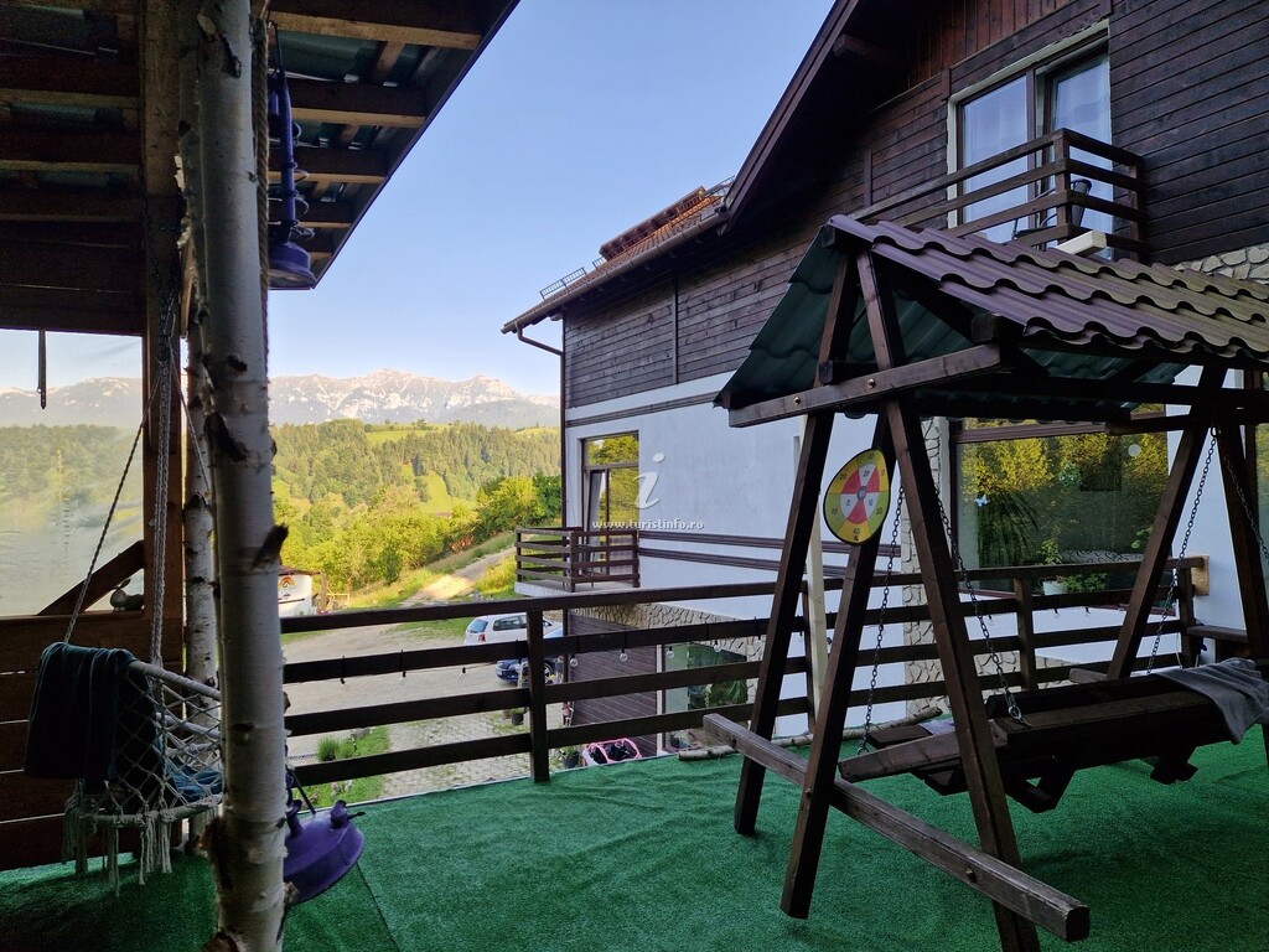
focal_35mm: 23
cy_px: 476
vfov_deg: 58.9
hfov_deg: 73.9
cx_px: 634
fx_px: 843
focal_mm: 5.4
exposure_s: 1/287
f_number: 1.8
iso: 50
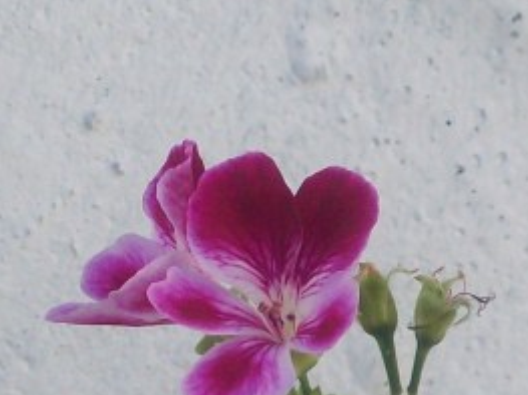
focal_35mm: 273
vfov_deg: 5.4
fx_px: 4162
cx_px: 703
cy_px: 507
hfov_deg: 7.2
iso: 80
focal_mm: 11.6
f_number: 3.8
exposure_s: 1/521
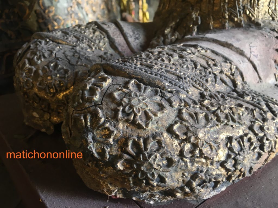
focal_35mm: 29
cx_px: 139
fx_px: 233
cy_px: 104
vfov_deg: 48.2
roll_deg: +0.3
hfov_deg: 61.7
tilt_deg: -22.7
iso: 80
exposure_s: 1/33
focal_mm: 4.15
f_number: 2.2
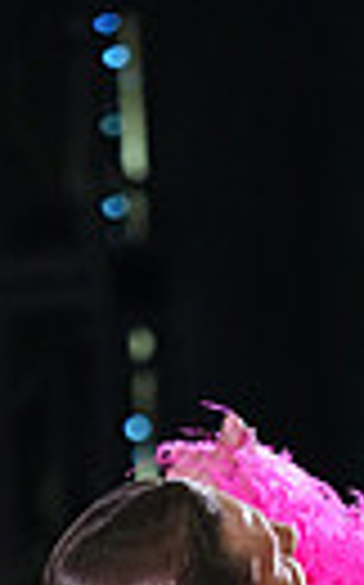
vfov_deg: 2.8
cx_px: 488
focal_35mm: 753
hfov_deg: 1.7
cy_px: 1220
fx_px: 11978
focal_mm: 166
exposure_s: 1/400
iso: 6400
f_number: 4
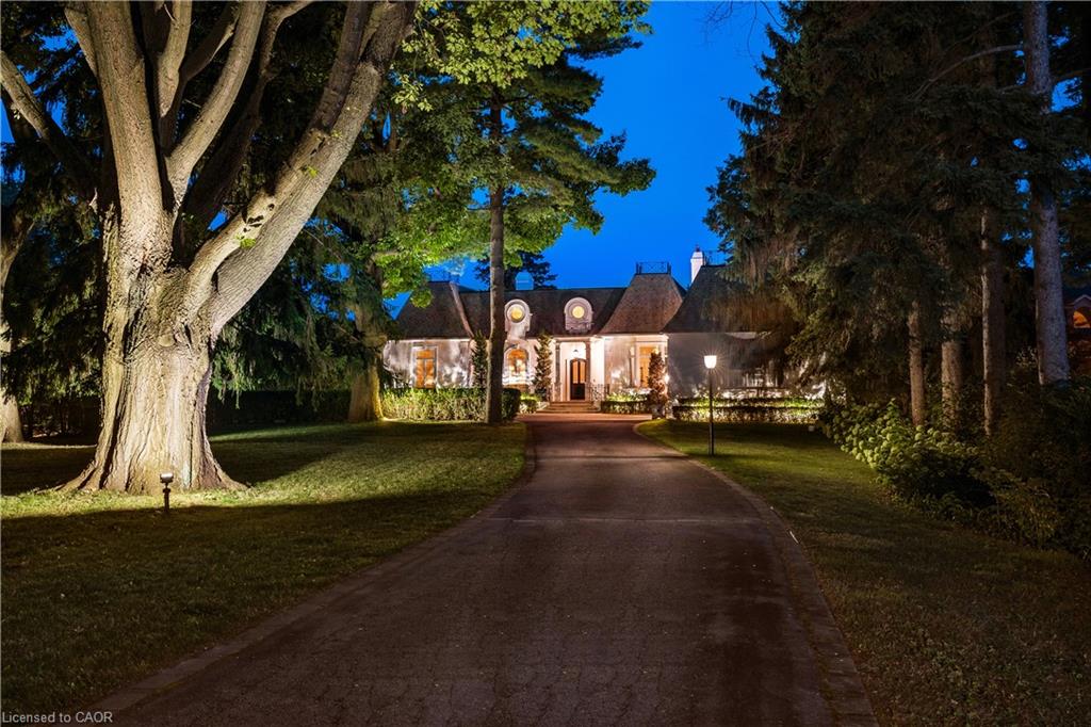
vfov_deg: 38.9
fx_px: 1030
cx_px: 546
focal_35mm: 34
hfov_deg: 55.8
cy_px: 364
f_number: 9
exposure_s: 30
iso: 100
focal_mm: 23
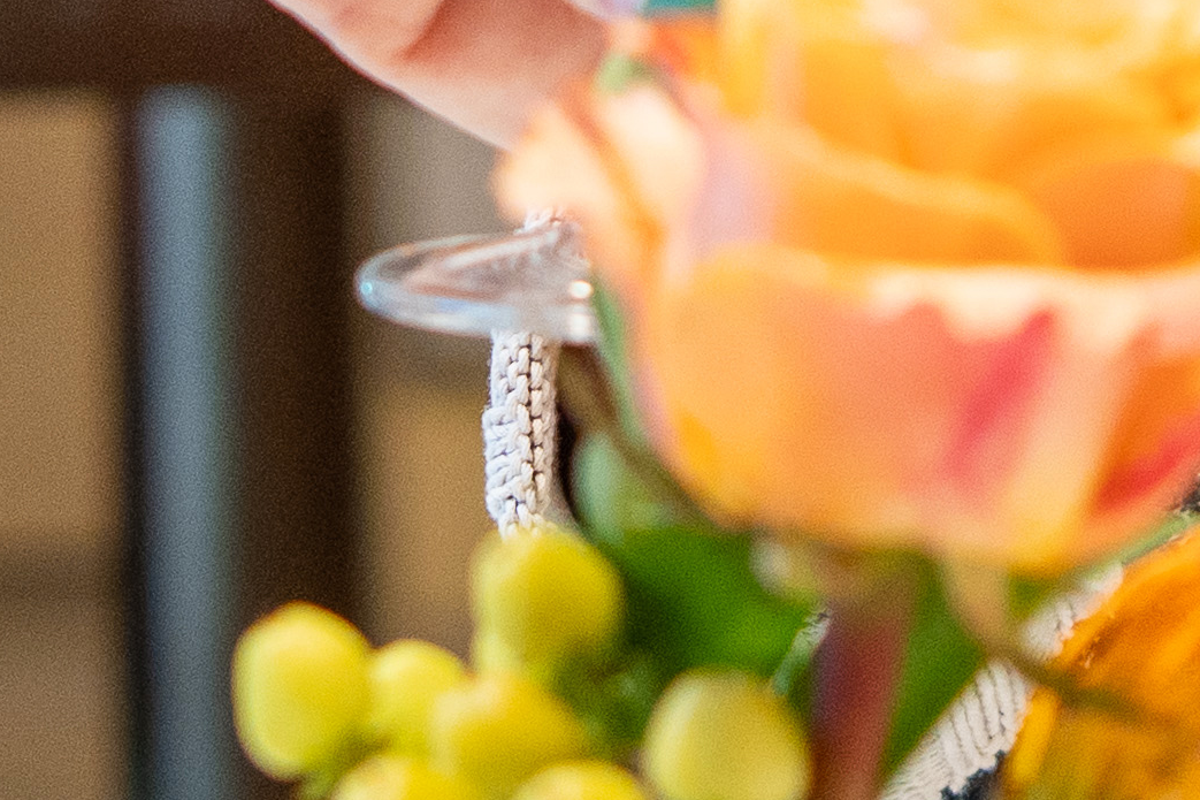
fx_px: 11197
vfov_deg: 4.0
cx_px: 2397
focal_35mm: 336
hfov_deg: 6.0
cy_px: -798
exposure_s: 1/160
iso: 800
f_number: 3.2
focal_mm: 50
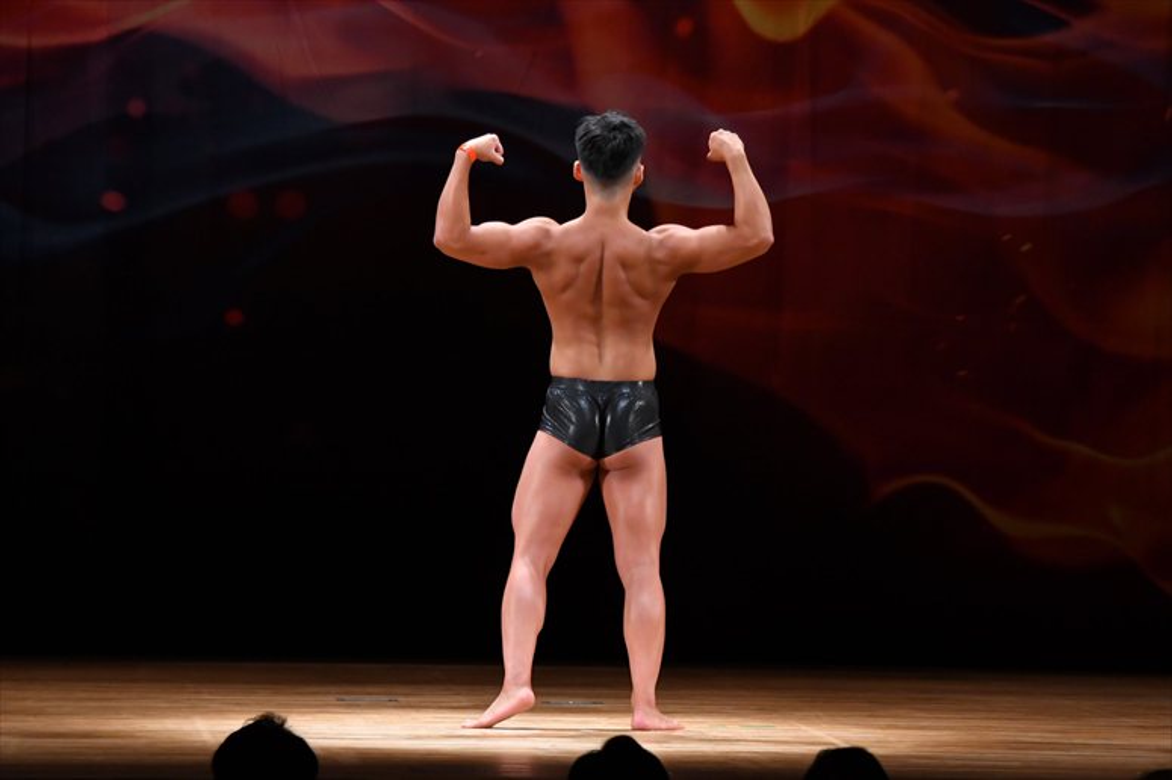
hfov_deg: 9.2
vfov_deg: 6.1
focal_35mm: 225
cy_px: 390
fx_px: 7322
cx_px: 586
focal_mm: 150
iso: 3200
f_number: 5.6
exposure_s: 1/400
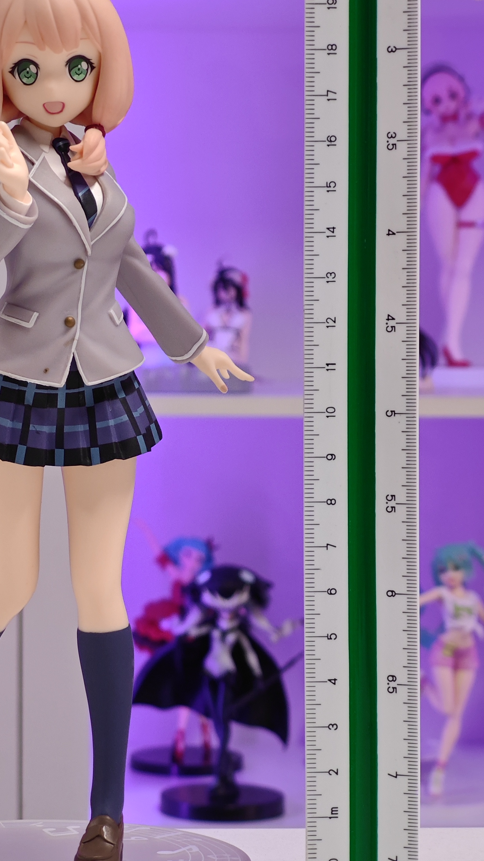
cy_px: 429
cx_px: 120
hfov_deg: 10.9
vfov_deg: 19.3
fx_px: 2532
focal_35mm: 111
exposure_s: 1/19.5
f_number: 2.4
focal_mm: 7.48
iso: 400
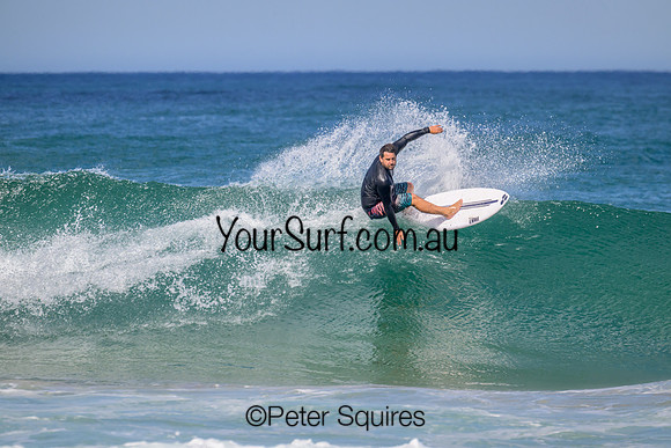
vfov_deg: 2.6
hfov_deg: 3.9
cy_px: 224
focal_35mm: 530
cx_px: 336
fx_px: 9880
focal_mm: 530
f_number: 11
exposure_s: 1/2000
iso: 900
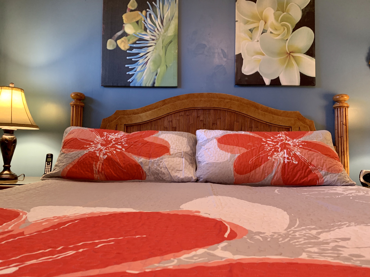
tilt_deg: +3.8
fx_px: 278
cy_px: 138
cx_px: 185
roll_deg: -1.0
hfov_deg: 67.3
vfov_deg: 53.1
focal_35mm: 26
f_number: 1.8
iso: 320
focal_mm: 4.25
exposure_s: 1/40
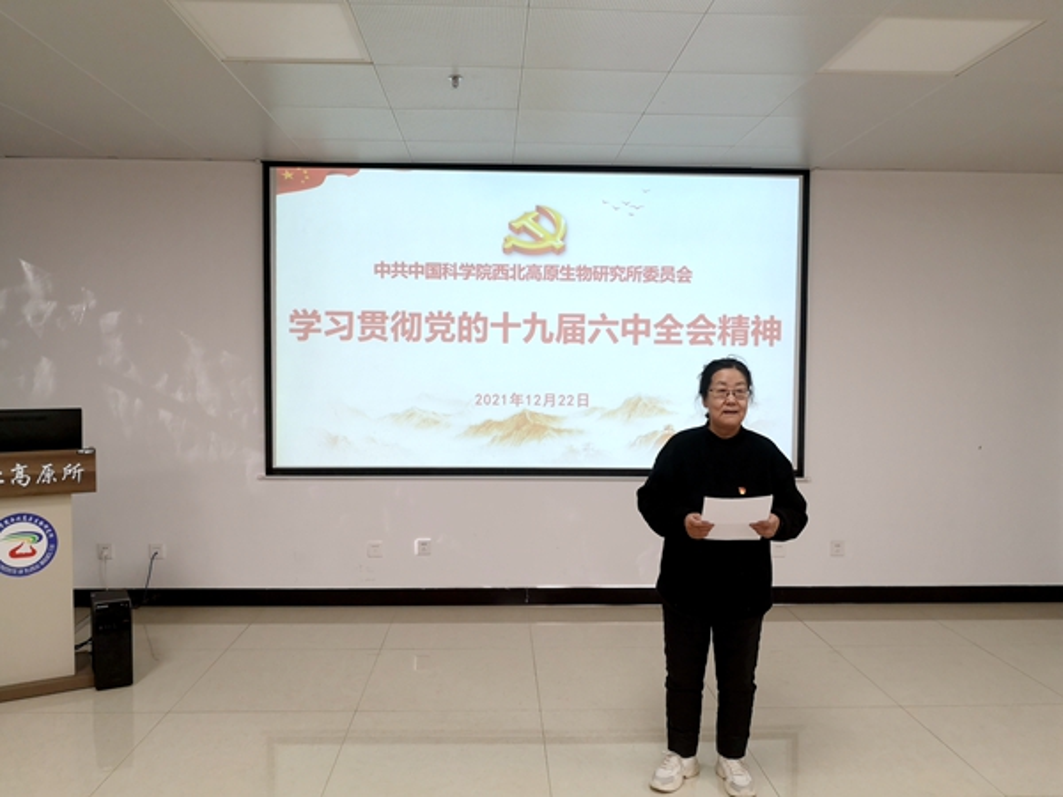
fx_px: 829
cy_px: 398
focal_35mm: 27
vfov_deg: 51.4
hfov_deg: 65.3
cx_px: 532
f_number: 1.8
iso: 80
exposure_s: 1/100
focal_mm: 3.95
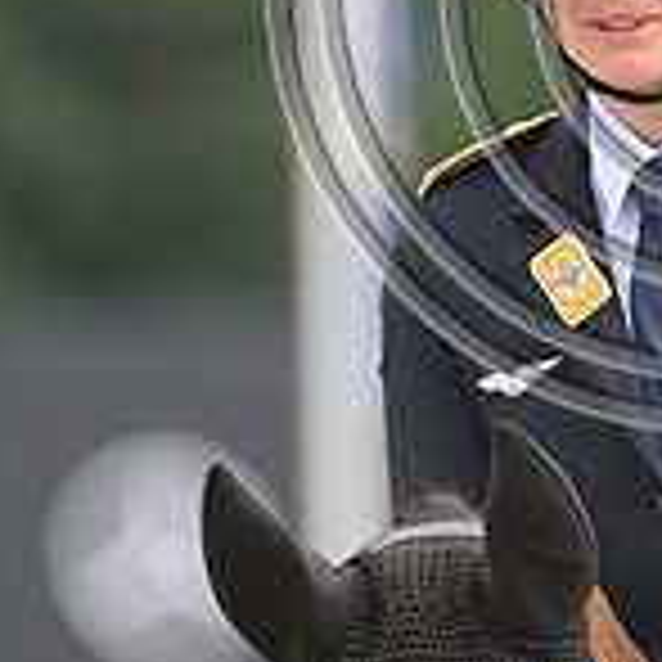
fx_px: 29123
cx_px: 680
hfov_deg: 1.3
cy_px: -92
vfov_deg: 1.3
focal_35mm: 1346
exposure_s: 1/1250
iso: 800
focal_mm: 400
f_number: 5
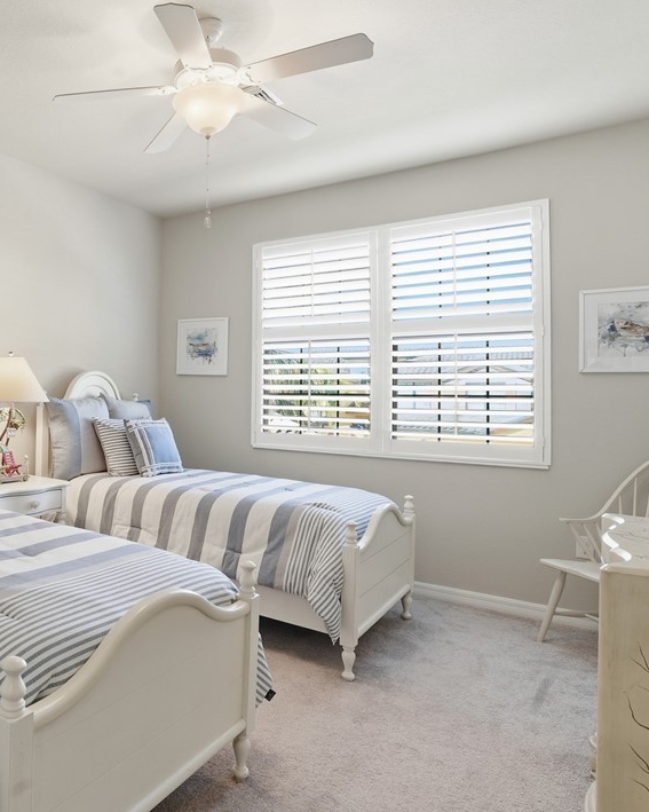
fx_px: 552
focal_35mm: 23
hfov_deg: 54.3
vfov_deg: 72.6
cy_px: 401
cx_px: 84
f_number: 9
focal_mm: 16
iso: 200
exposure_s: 1/30
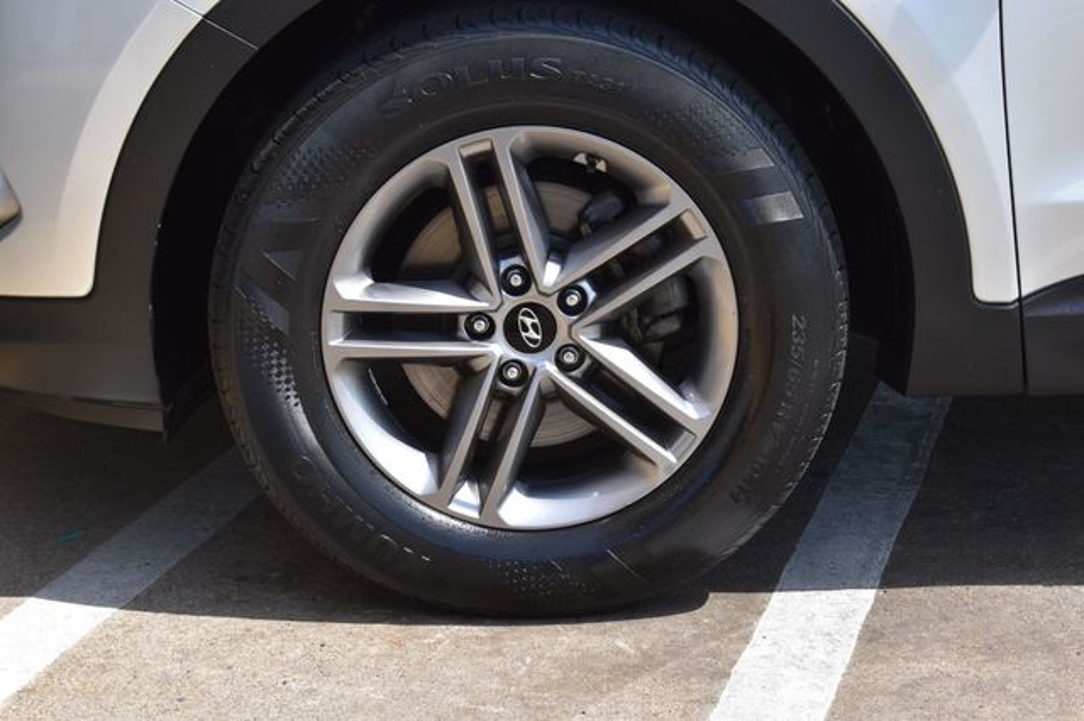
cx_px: 542
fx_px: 2483
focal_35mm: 82
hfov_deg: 24.6
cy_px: 360
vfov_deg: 16.5
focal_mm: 55
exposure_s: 1/320
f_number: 10
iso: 400
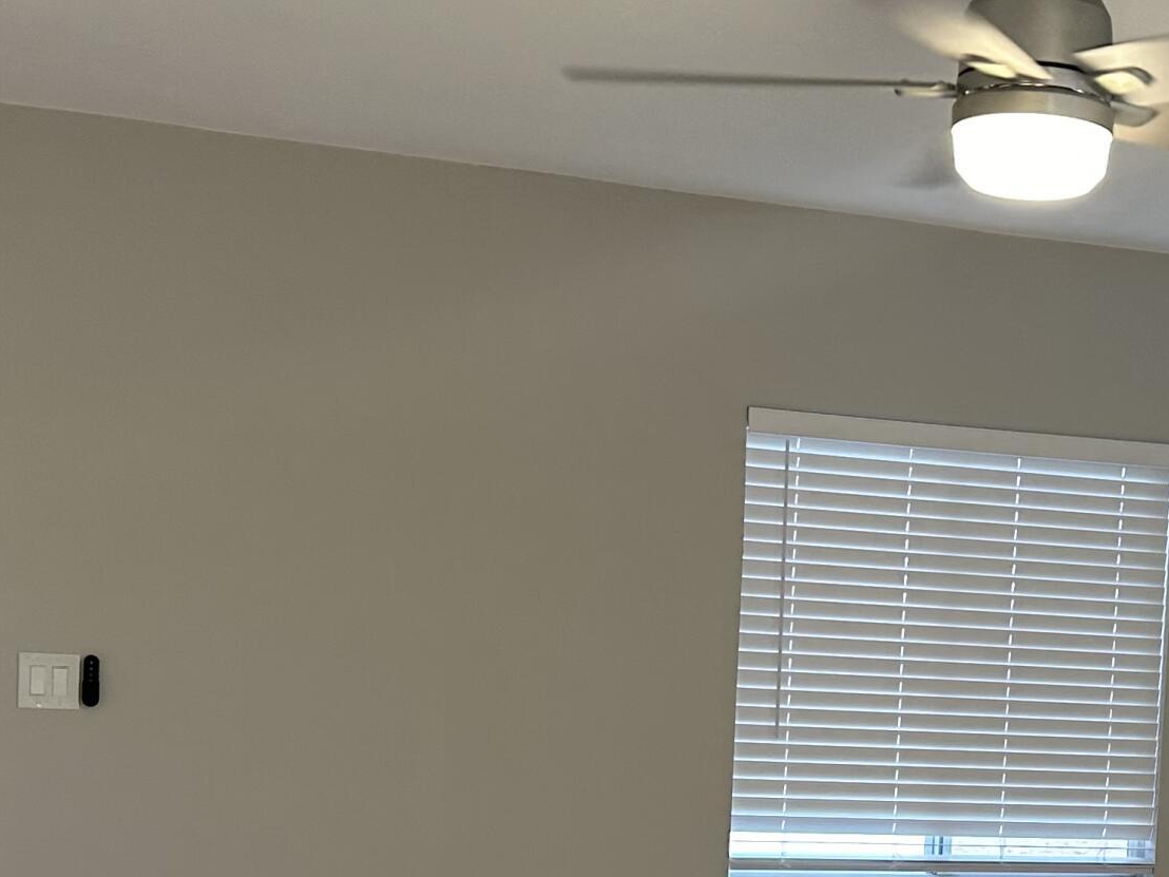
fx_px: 2195
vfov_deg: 22.0
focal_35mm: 65
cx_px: 1023
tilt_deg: -3.3
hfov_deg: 28.8
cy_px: 798
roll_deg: -3.4
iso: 200
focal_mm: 6.86
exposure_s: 1/120
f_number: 1.78
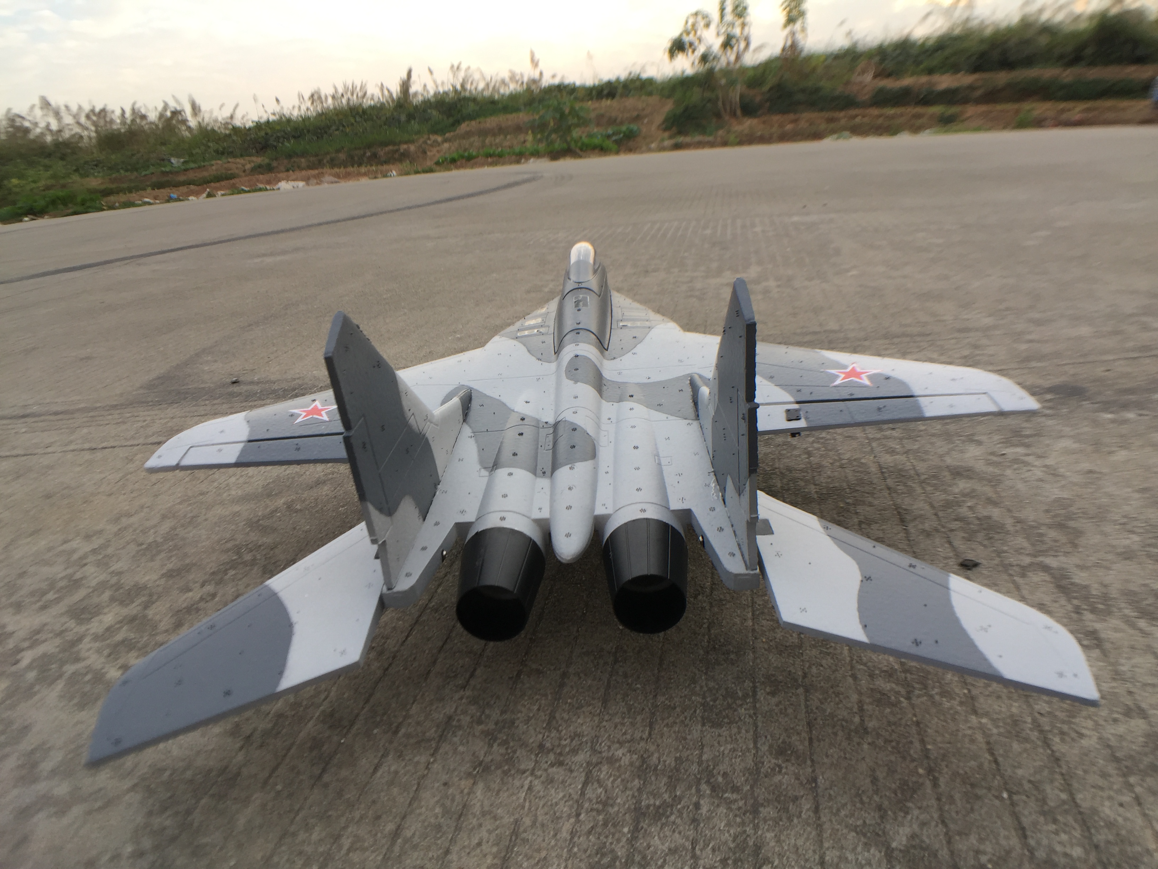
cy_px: 434
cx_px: 579
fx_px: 970
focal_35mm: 29
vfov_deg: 48.2
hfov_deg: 61.7
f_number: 2.2
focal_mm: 4.15
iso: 32
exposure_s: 1/370
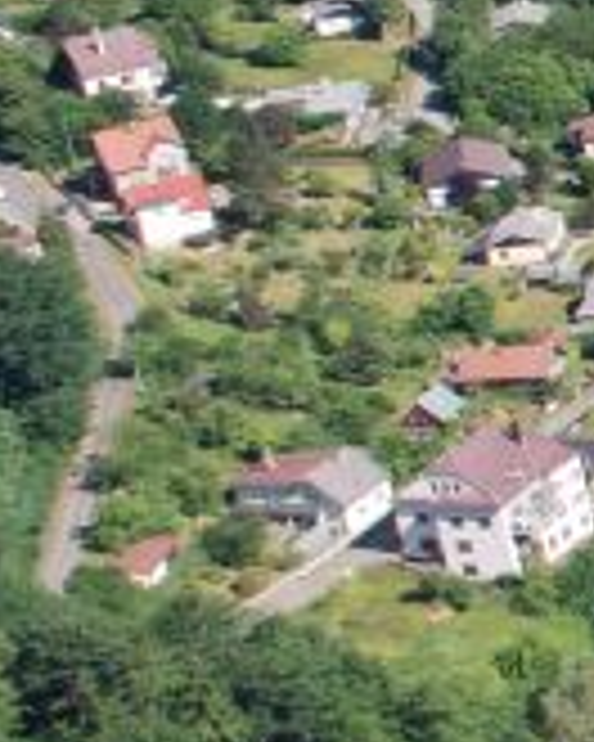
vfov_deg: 12.0
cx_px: 2655
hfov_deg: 6.7
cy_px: 133
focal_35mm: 160
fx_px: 3516
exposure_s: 1/1250
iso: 120
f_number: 2.8
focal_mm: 8.38
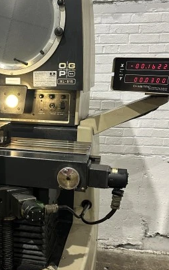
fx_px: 354
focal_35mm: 48
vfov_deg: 41.8
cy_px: 152
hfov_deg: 26.3
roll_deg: +0.0
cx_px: 30
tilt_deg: -11.4
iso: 200
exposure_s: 1/60
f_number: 1.78
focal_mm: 6.86
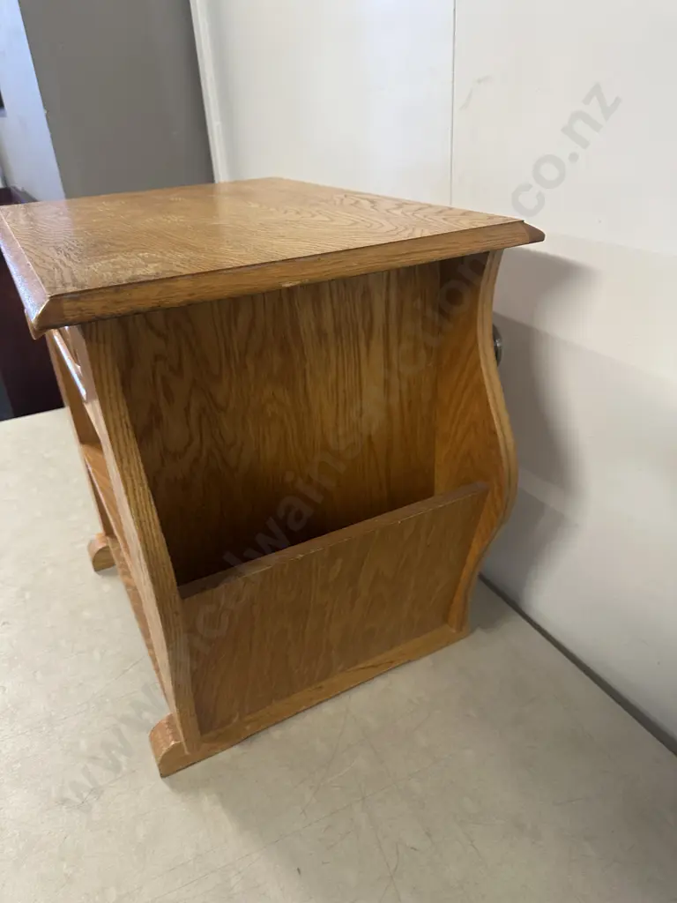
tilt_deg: -28.2
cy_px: 452
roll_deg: +3.6
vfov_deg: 71.6
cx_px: 338
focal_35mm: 24
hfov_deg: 56.8
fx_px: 626
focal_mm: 6.86
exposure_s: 1/50
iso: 200
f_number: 1.78
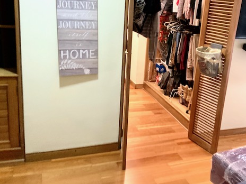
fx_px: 284
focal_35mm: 40
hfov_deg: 46.3
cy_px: 79
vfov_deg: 35.9
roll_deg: -3.0
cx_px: 157
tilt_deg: -15.4
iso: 250
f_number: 1.8
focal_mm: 3
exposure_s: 1/60
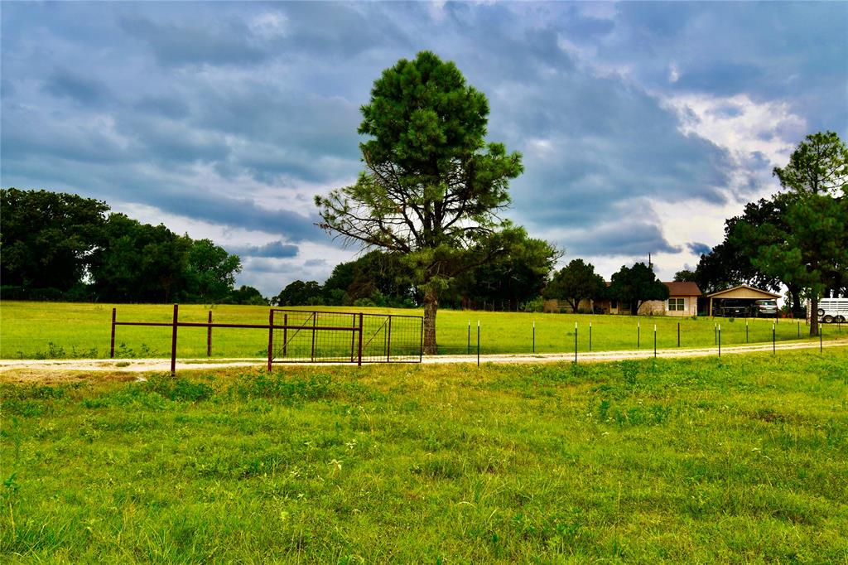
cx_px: 424
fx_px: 706
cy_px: 282
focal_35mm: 30
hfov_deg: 61.9
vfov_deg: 43.6
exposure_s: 1/250
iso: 125
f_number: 8
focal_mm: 20
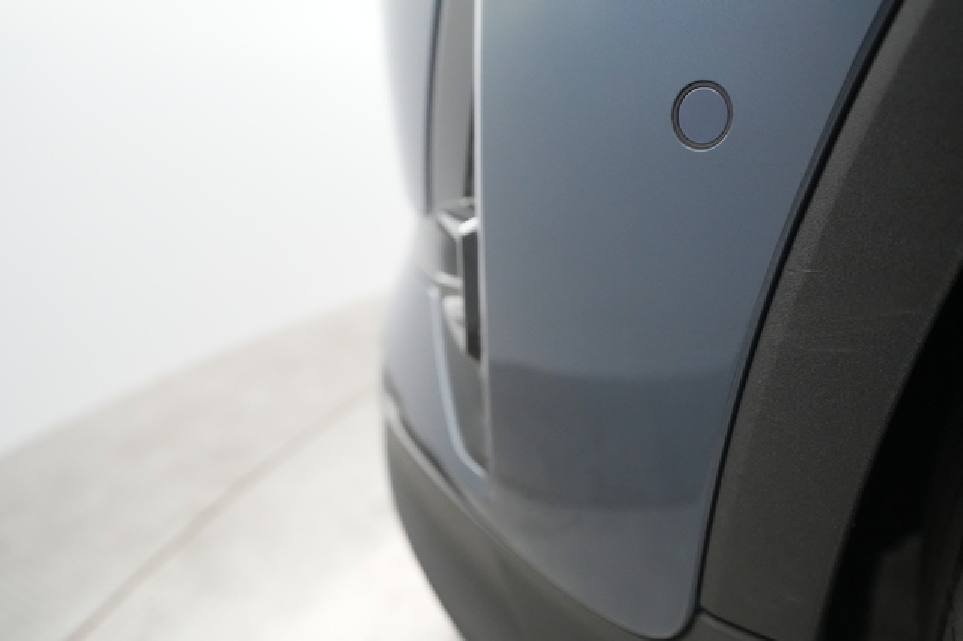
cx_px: 482
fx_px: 749
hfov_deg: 65.5
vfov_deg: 46.4
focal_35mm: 28
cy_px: 320
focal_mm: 28
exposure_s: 1/100
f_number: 4.5
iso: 8000
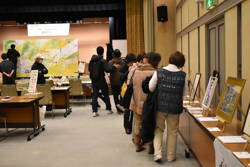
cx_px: 125
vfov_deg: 28.9
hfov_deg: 42.3
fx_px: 323
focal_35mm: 46
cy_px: 84
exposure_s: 1/100
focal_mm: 31
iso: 3200
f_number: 5
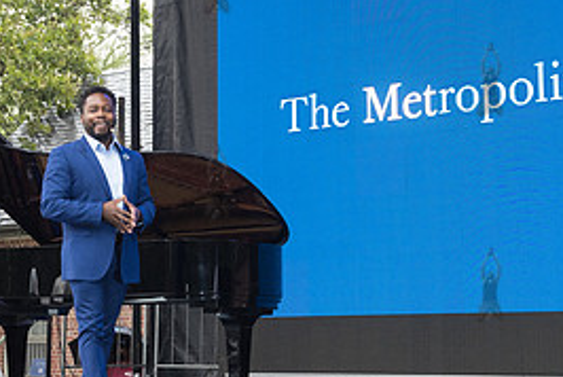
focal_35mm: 85
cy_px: 181
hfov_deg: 23.8
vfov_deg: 16.1
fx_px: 1331
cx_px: 216
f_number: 4.5
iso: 1600
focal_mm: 35
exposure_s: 1/160
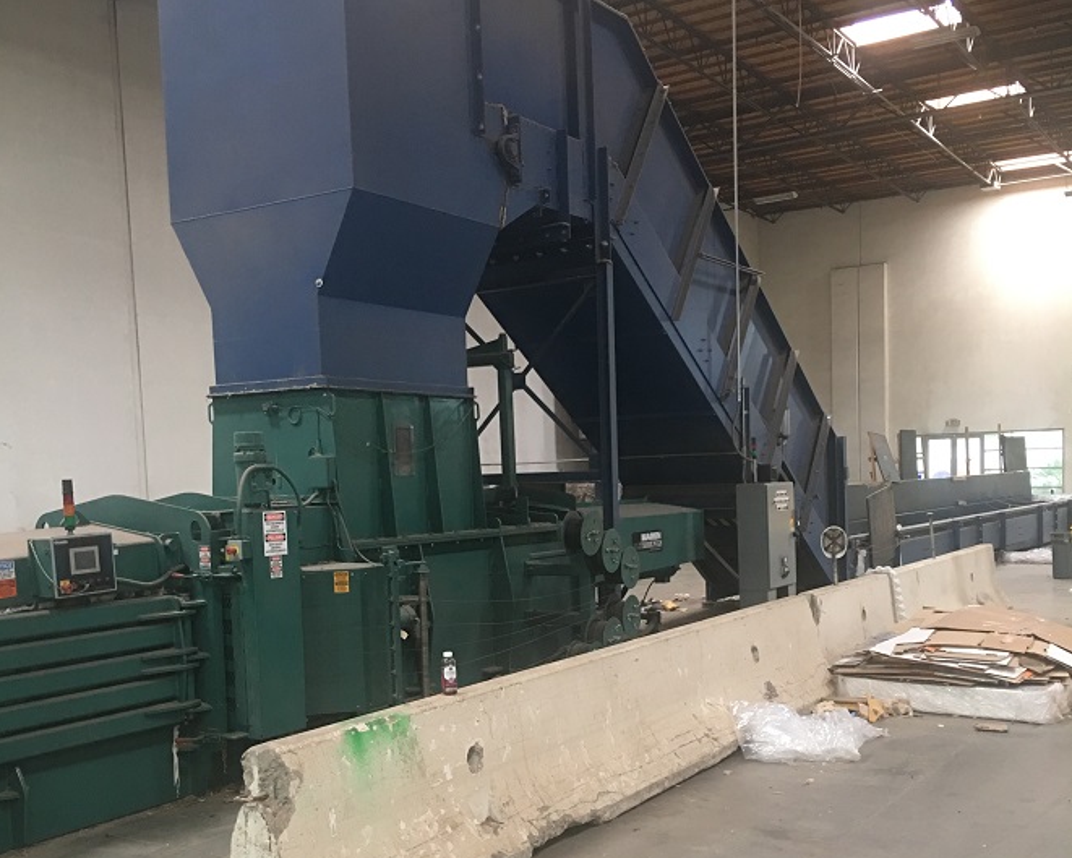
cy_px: 563
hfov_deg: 47.9
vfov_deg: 38.8
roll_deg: +1.3
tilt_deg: -4.2
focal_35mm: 38
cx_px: 534
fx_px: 1206
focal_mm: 4.15
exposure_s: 1/10
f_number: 2.2
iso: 80
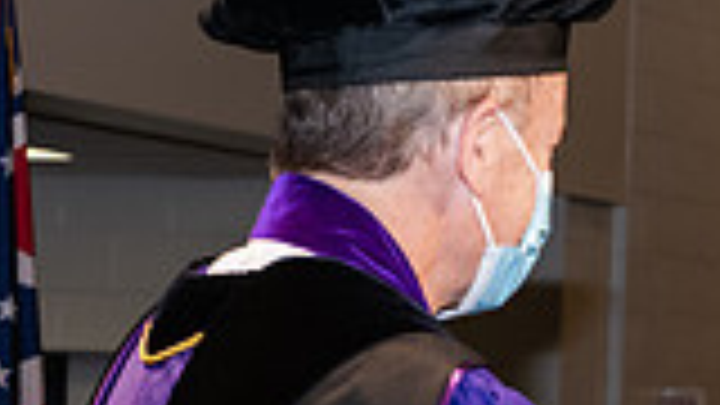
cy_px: 610
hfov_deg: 9.7
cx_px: 742
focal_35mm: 220
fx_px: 4200
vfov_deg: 5.5
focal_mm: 58
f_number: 6.3
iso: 1600
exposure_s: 1/200
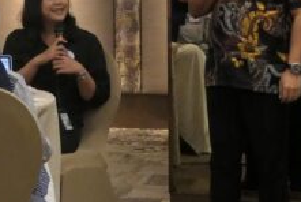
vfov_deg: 8.3
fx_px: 1356
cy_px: -83
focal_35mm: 162
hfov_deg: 12.2
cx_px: -123
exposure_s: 1/80
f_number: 2.8
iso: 1600
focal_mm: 12.8
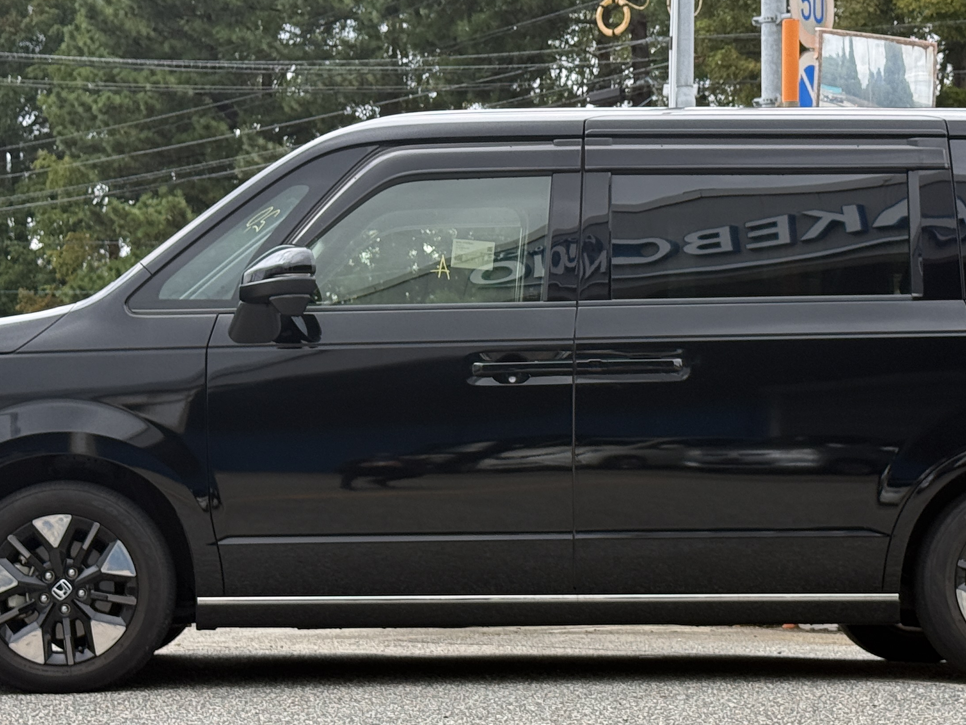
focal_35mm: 89
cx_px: 532
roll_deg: +0.2
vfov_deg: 16.6
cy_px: 360
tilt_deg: +3.0
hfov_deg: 22.0
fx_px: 2484
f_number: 1.78
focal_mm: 6.76
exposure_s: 1/1070
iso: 64
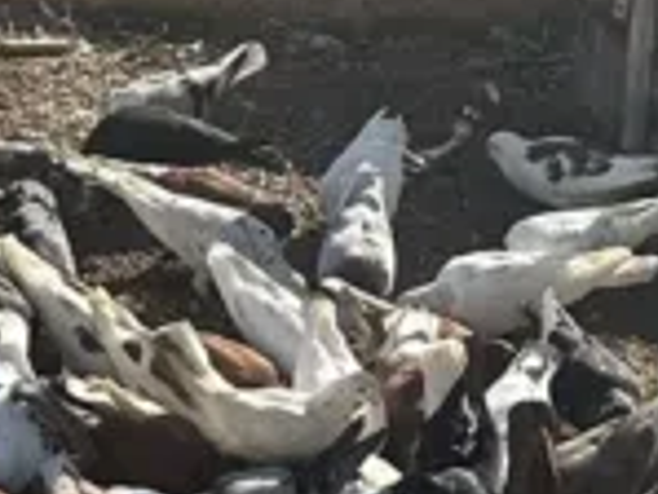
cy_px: 194
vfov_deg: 14.4
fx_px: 1959
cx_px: -521
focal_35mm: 103
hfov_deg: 16.1
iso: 80
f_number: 1.78
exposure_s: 1/3472
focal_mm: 6.86
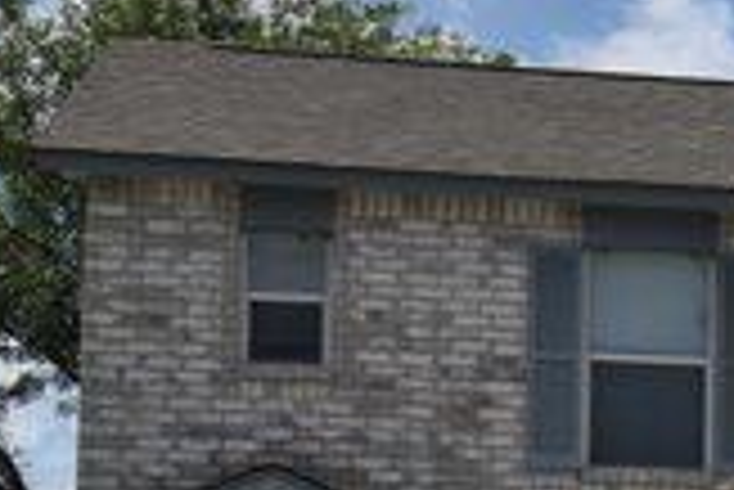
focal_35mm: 141
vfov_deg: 9.7
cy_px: 524
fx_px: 2877
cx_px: 1013
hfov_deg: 13.9
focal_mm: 24
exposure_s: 1/200
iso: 100
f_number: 11
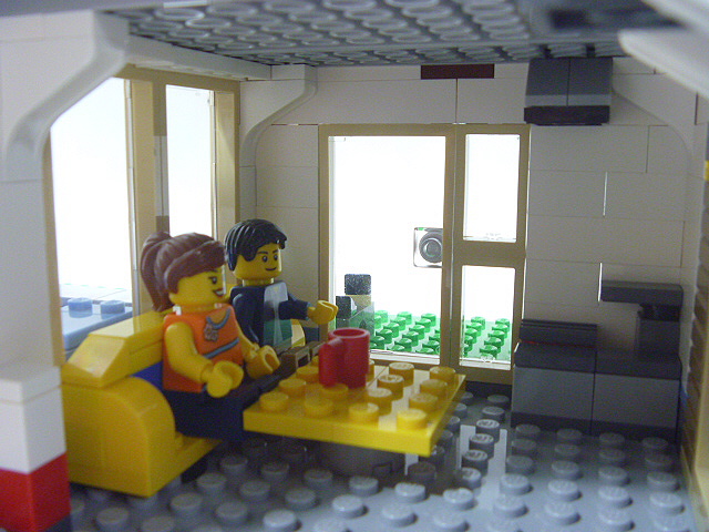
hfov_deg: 52.6
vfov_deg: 40.7
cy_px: 266
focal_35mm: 35
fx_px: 717
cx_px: 354
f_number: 3.5
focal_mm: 6.3
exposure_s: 1/10
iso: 400
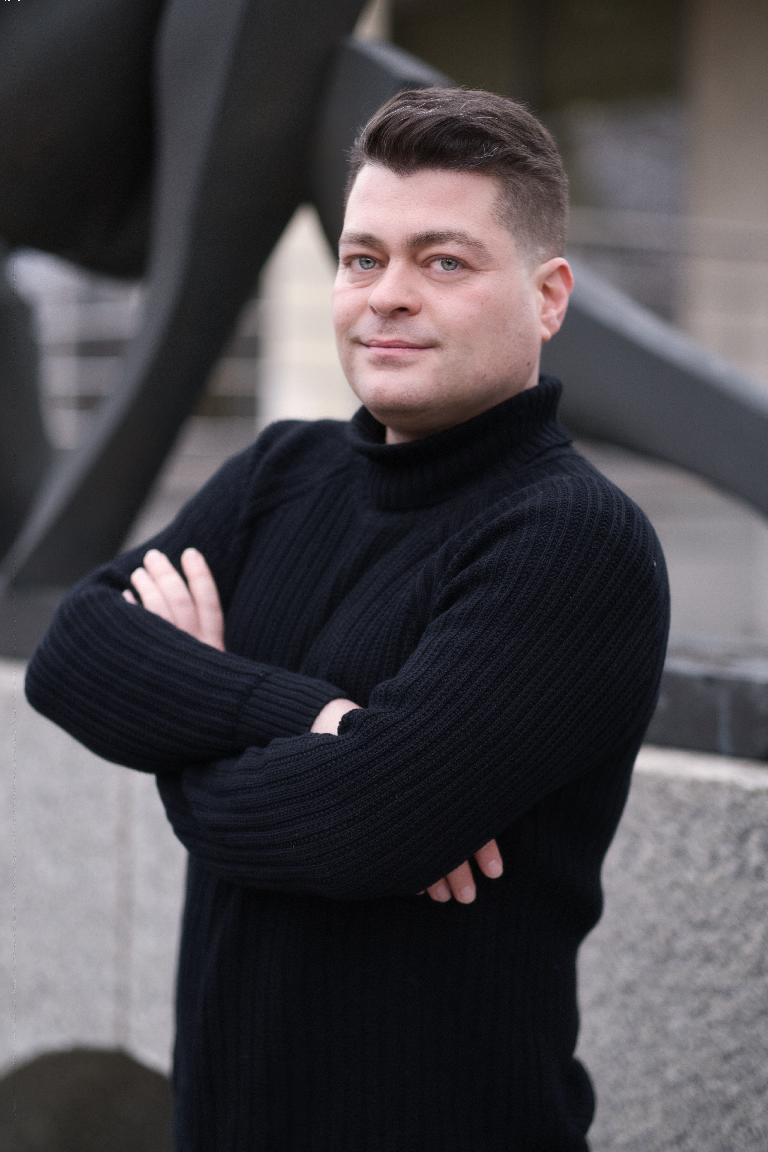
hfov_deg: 16.3
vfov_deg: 24.2
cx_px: 384
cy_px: 576
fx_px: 2688
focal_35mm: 84
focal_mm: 56
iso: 320
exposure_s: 1/1250
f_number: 1.6
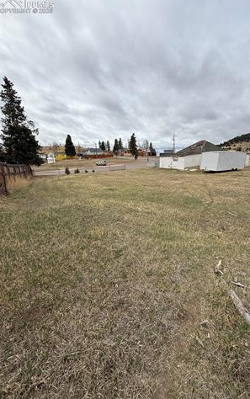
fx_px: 163
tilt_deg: -13.0
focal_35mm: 15
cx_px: 146
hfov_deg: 74.3
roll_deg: +0.6
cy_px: 199
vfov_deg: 101.4
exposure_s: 1/2410
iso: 50
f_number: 2.2
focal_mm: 2.22
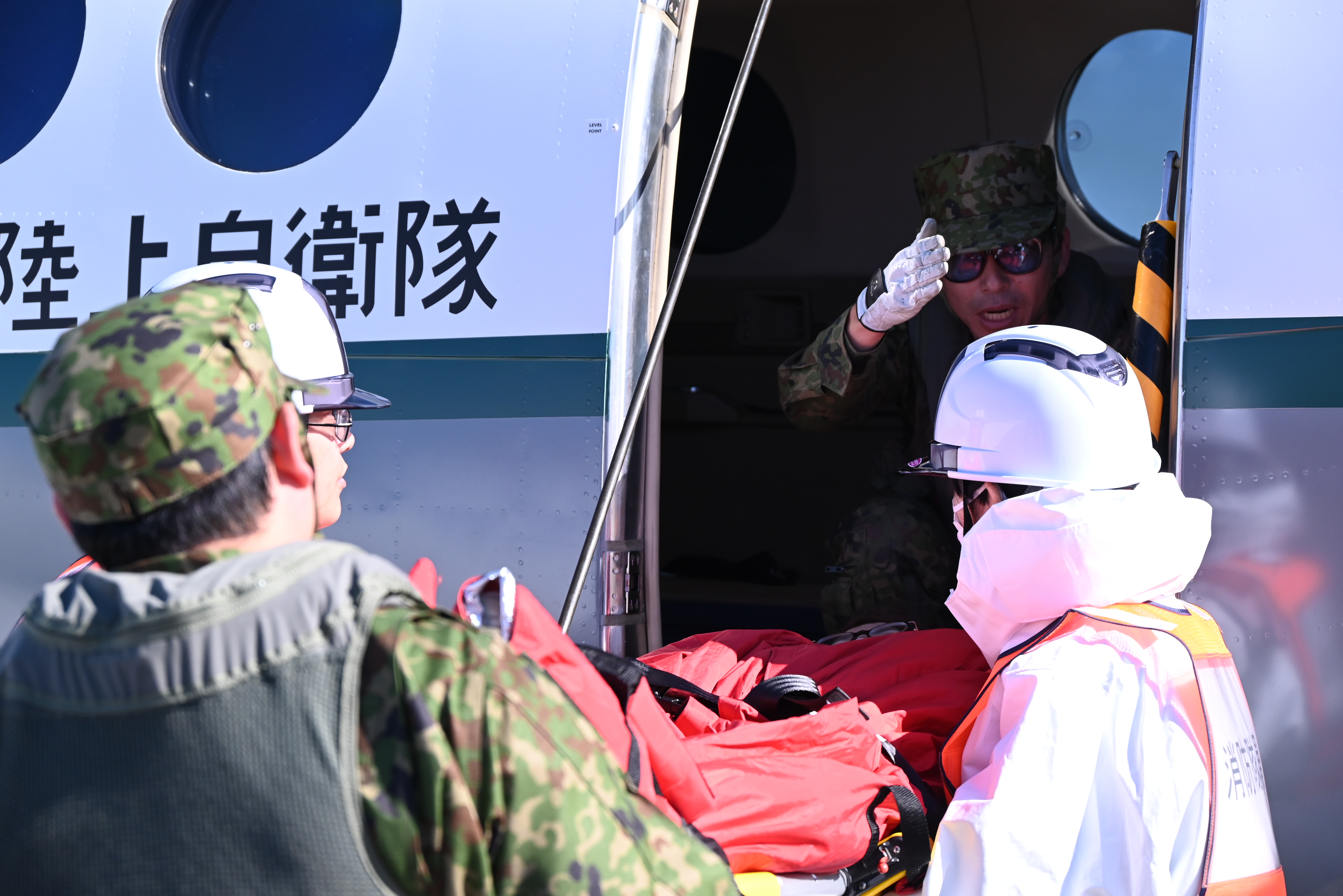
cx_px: 672
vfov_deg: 16.7
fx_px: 3059
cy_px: 448
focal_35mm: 82
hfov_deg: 24.8
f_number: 6.3
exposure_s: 1/1600
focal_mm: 82
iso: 800
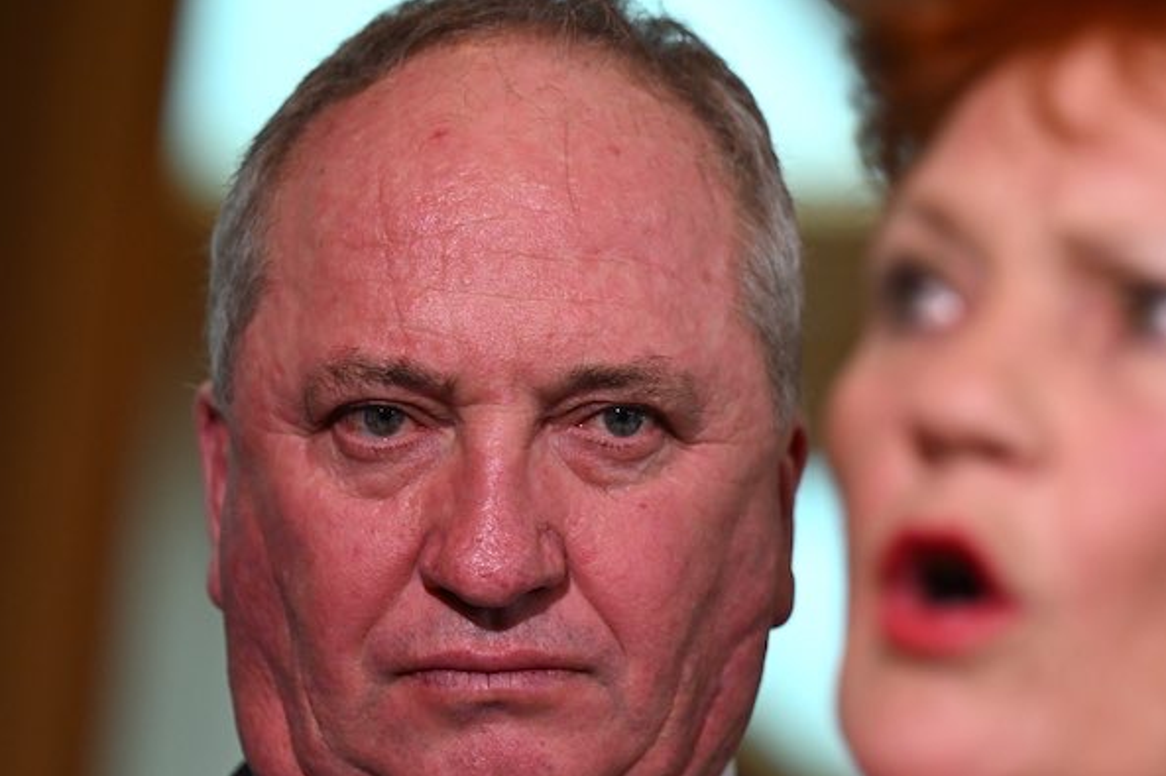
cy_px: 365
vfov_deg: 6.2
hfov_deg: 9.4
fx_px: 7123
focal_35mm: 220
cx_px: 790
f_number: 3.2
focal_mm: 145
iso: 1000
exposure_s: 1/250
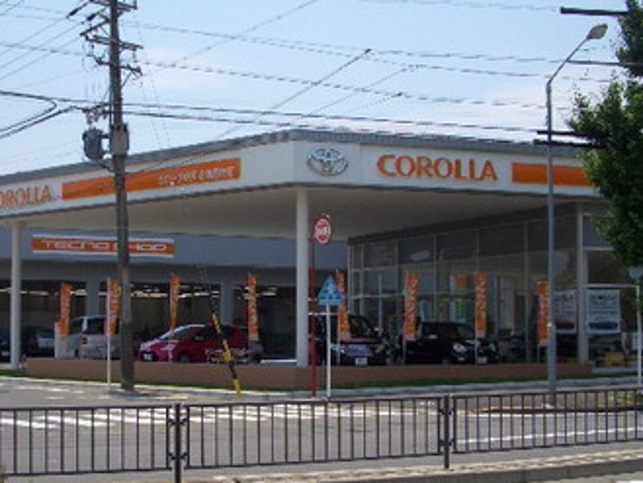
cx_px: 254
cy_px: 274
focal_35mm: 51
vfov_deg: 28.5
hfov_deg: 37.3
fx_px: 948
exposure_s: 1/500
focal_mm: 5.8
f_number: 4.3
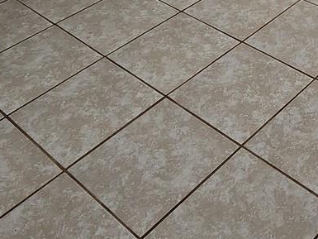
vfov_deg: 22.8
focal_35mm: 54
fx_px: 496
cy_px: -103
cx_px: 328
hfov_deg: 32.3
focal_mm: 2.2
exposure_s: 1/60
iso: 200
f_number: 2.2
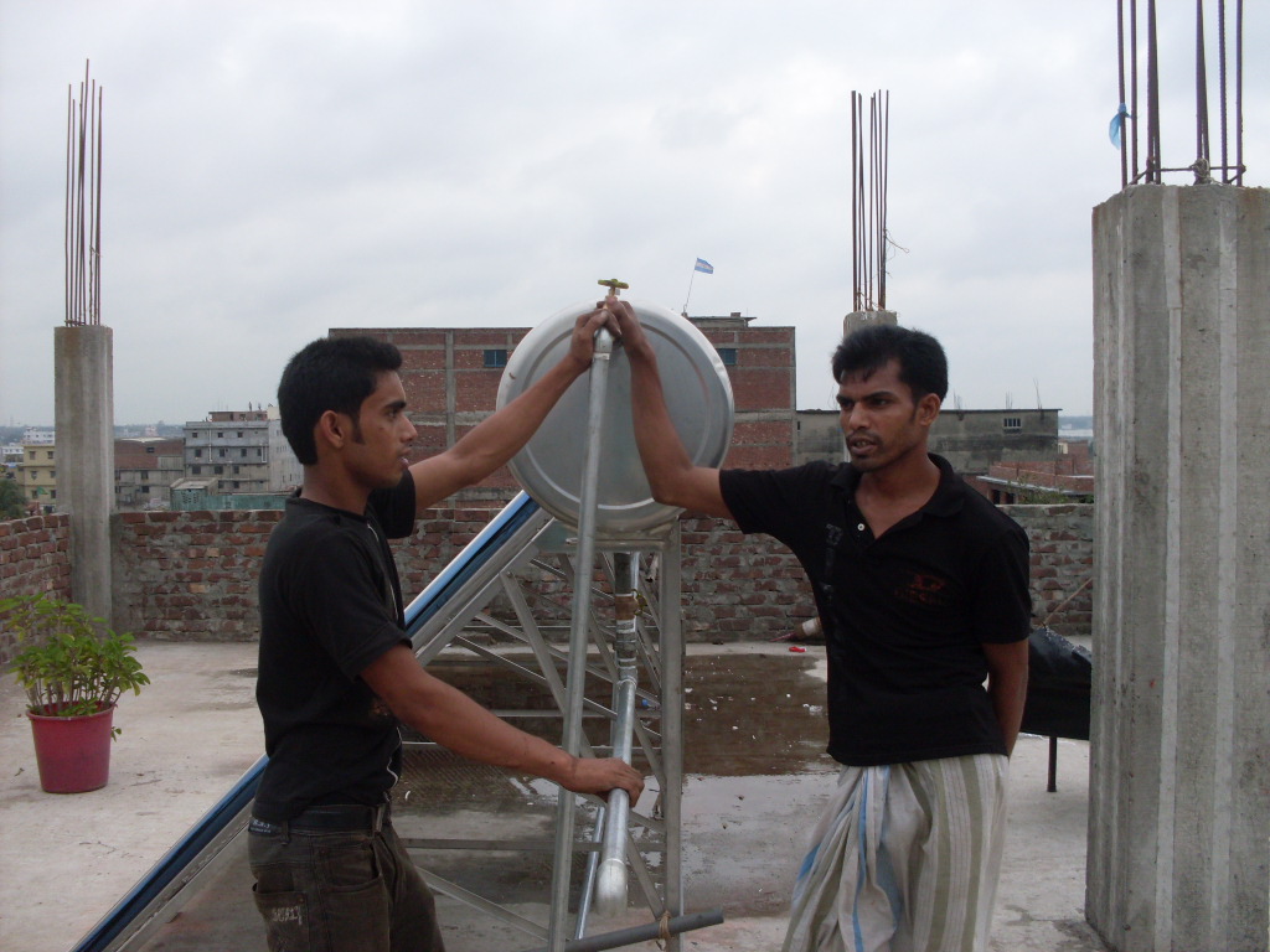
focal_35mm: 38
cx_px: 635
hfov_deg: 49.0
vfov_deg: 37.7
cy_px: 476
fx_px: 1394
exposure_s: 1/250
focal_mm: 6.3
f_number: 2.8
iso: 80
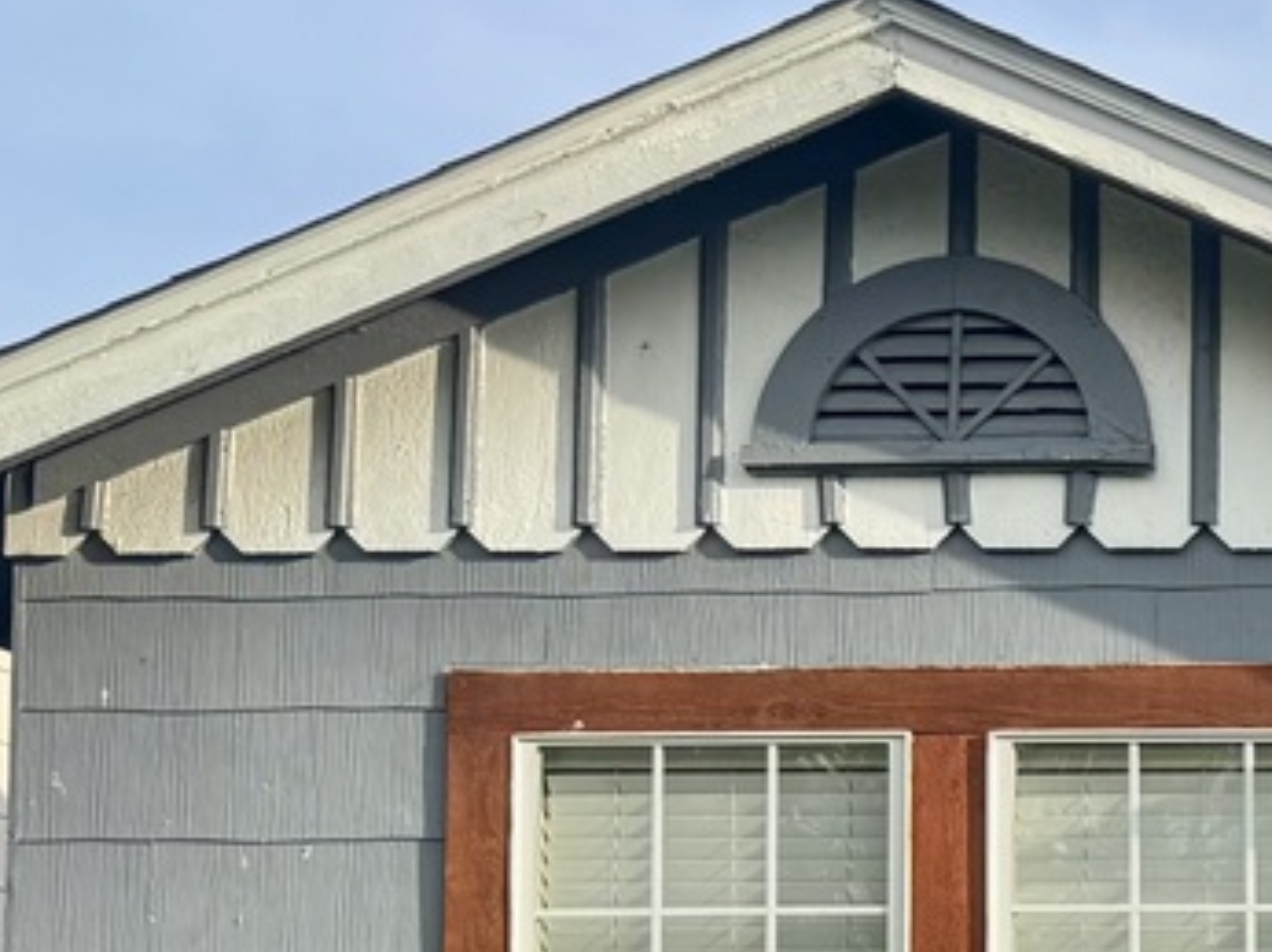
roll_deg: -0.8
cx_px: 2496
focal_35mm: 100
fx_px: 3672
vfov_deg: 14.2
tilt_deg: +4.3
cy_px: 1231
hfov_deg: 15.8
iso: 80
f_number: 1.78
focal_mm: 6.76
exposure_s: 1/1524
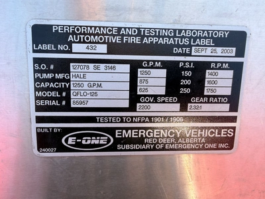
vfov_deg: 56.8
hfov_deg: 71.6
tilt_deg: -54.7
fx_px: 184
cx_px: 132
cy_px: 100
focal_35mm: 24
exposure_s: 1/210
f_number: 2.2
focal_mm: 2.22
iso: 40
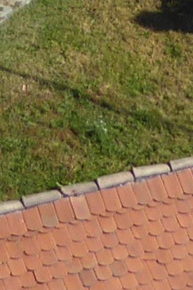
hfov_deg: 6.1
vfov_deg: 8.0
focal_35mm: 222
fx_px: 1785
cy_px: -577
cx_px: -83
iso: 80
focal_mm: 4.3
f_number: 3.3
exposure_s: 1/640
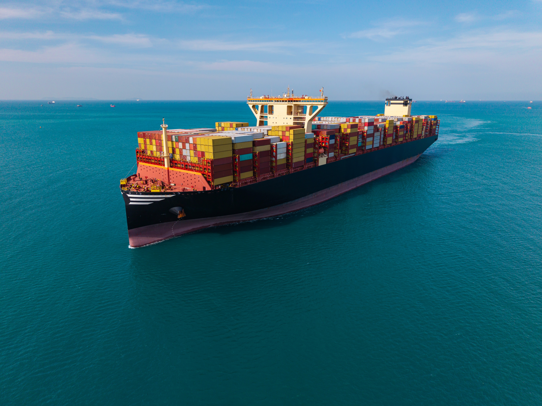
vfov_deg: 56.8
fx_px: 376
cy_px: 203
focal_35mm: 24
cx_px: 271
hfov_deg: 71.6
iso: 100
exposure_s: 1/120
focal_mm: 8.67
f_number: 1.8
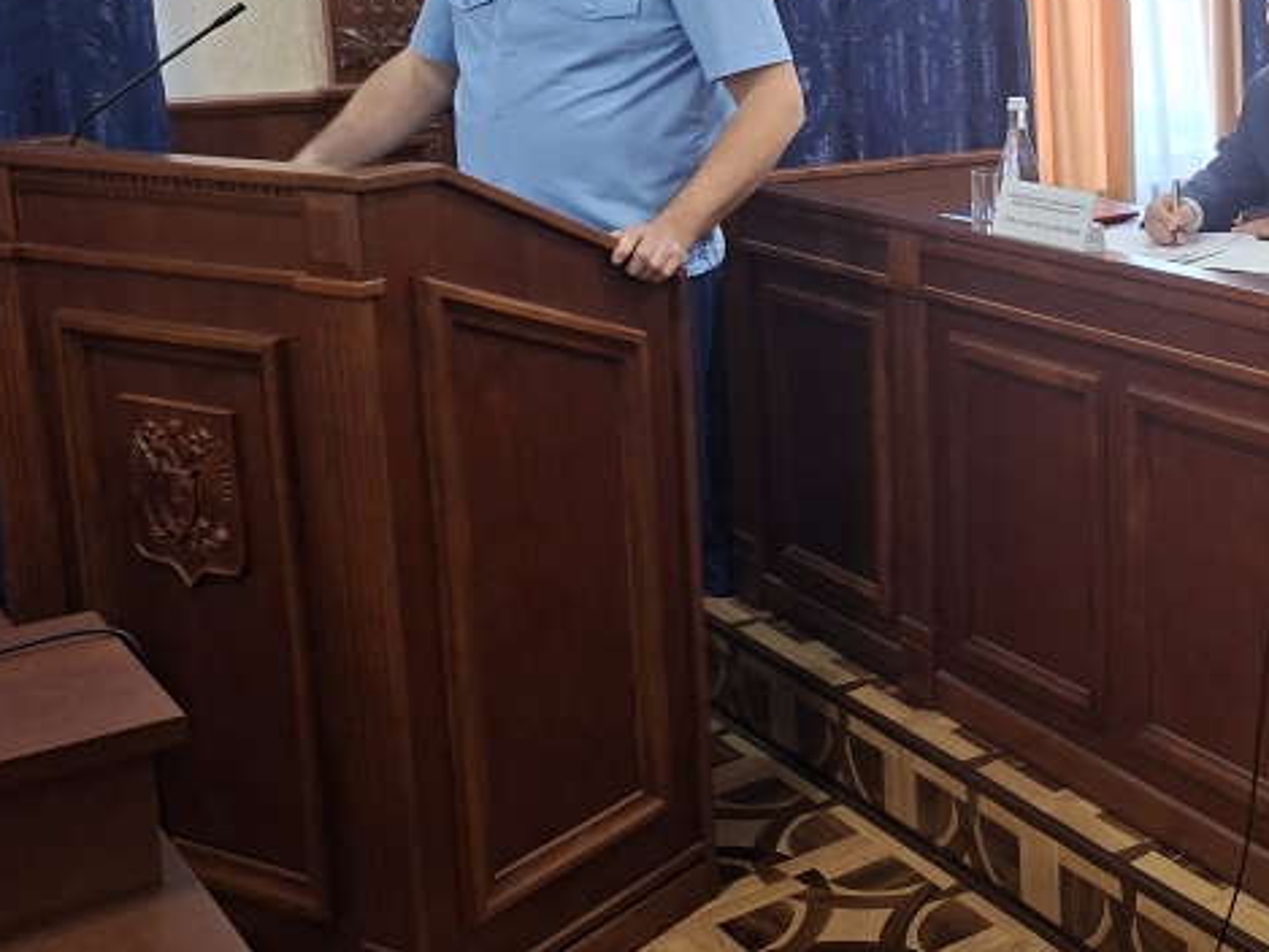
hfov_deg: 35.1
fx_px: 1797
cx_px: 1285
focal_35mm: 49
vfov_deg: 29.1
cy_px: 216
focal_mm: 5.54
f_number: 1.8
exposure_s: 1/50
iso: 250
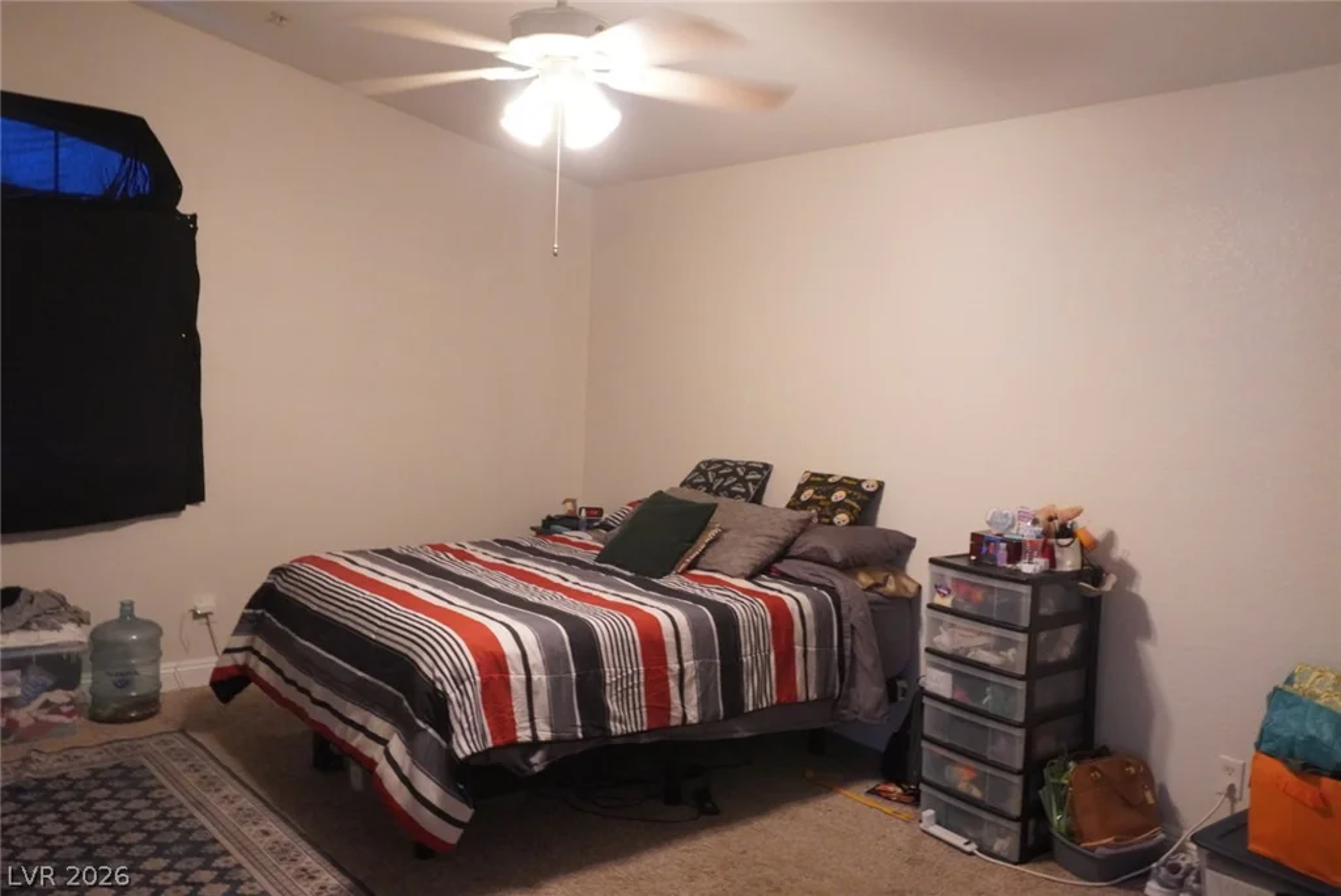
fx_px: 1118
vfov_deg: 43.7
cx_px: 670
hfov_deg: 61.9
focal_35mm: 30
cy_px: 448
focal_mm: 20
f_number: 10
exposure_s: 1/30
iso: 5000
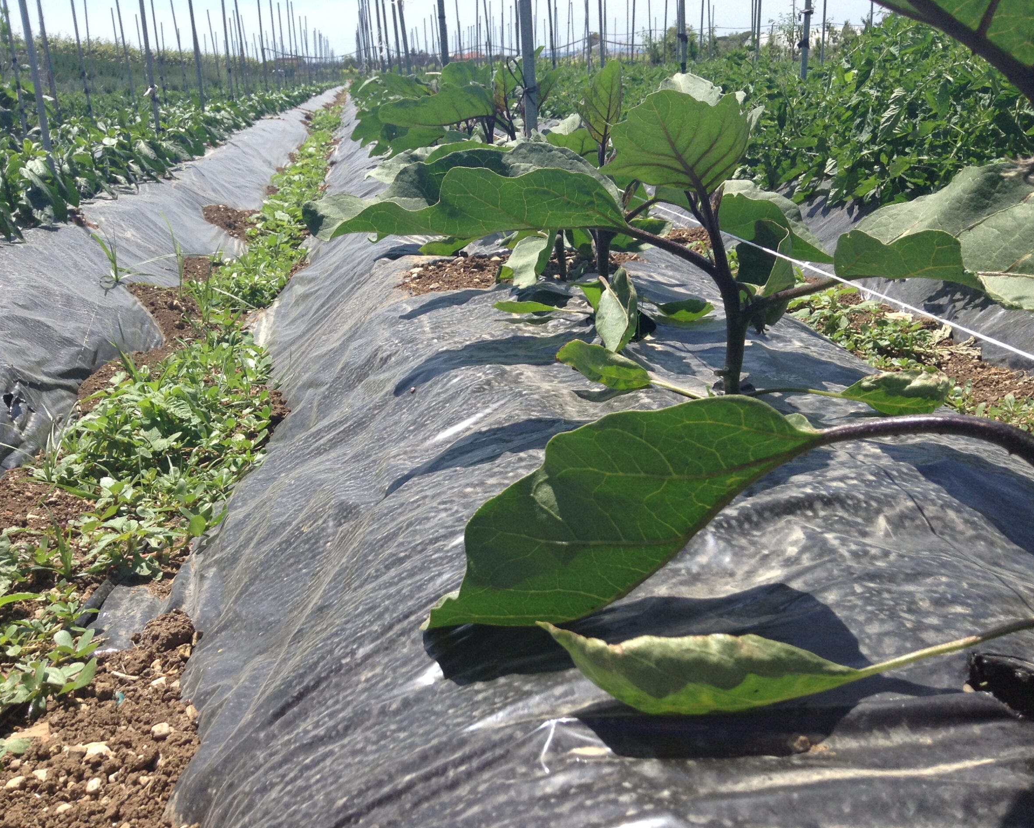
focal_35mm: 35
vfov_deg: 42.2
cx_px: 506
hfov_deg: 51.5
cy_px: 413
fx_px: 1071
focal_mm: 3.3
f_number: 2.4
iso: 25
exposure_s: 1/999
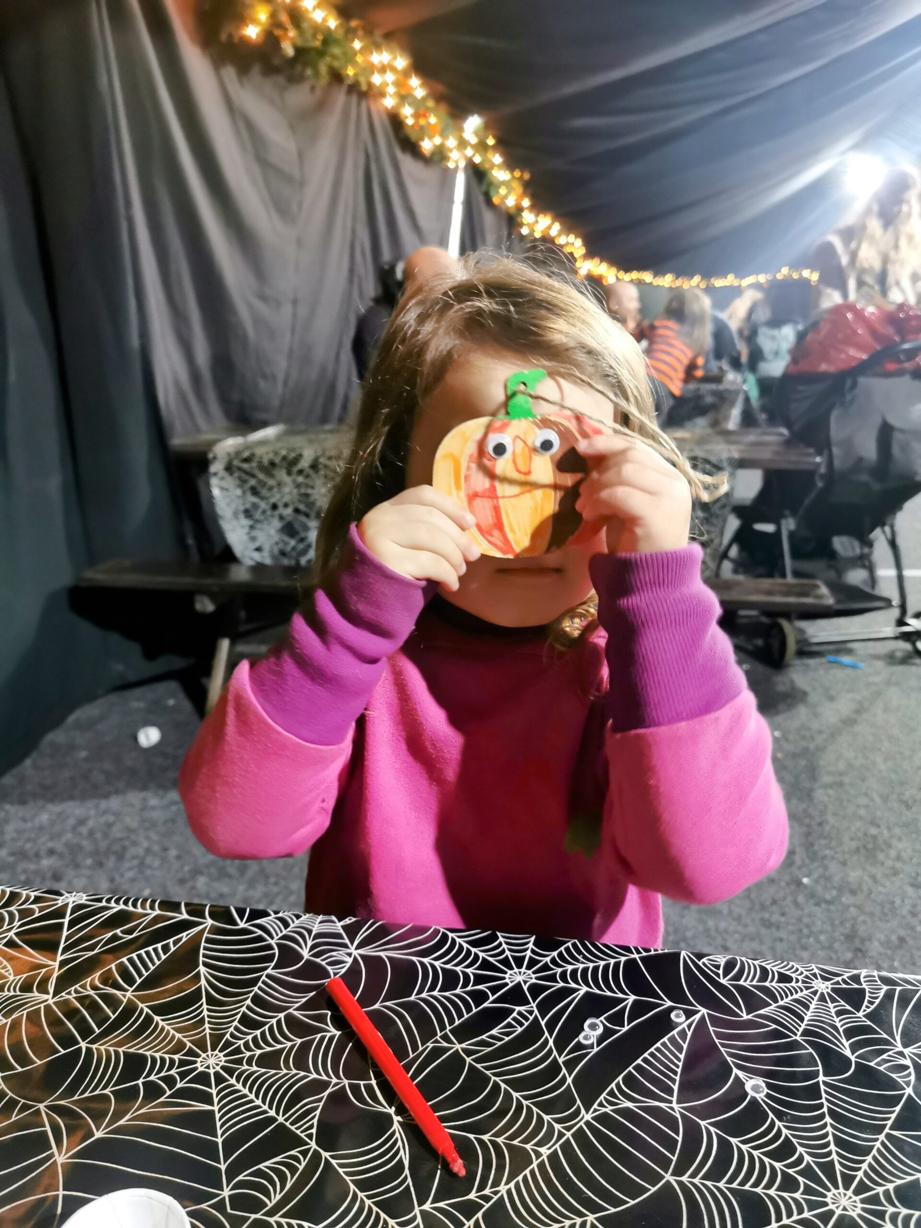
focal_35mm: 27
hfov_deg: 51.4
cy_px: 614
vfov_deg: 65.3
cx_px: 460
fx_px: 958
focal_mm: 5.56
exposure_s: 1/33.3
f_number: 1.6
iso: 500
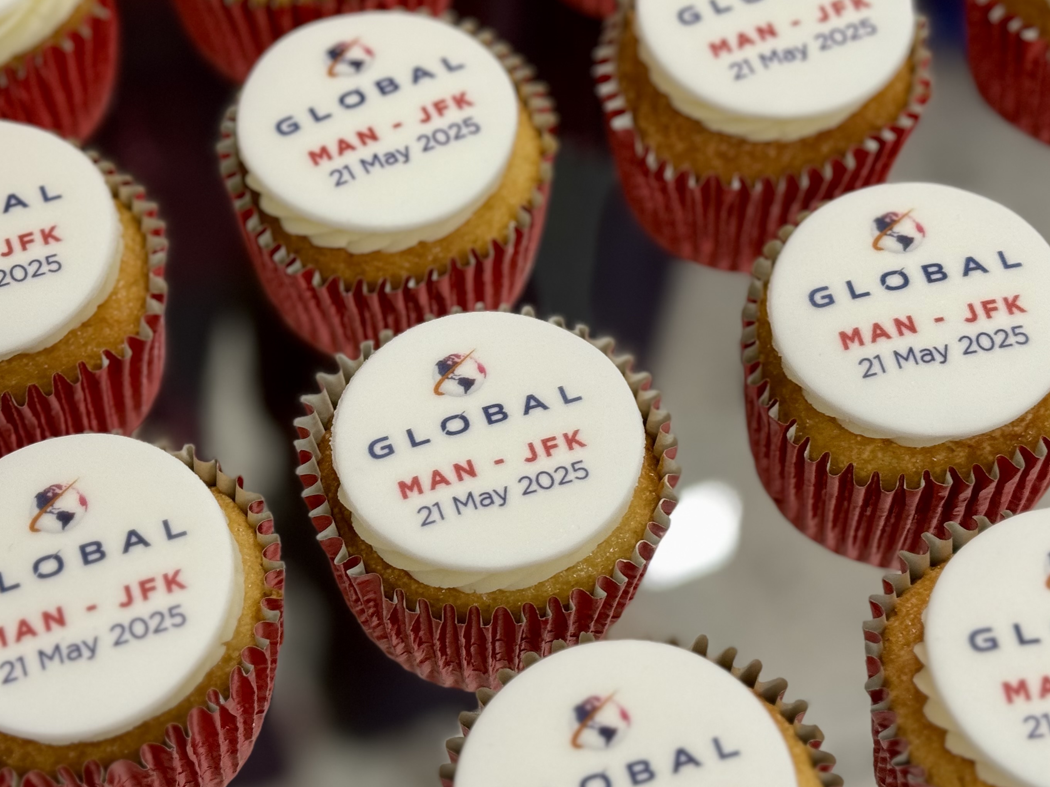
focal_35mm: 71
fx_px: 2153
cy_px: 310
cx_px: 493
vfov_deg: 20.7
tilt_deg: -58.6
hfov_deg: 27.4
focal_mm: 6.76
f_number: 1.78
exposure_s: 1/50
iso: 100
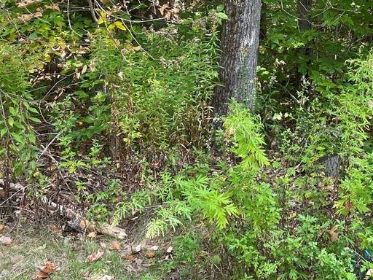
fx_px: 560
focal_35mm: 52
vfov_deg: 26.8
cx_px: 291
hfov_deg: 35.8
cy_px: 13
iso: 32
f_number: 1.6
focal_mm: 4.2
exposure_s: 1/121
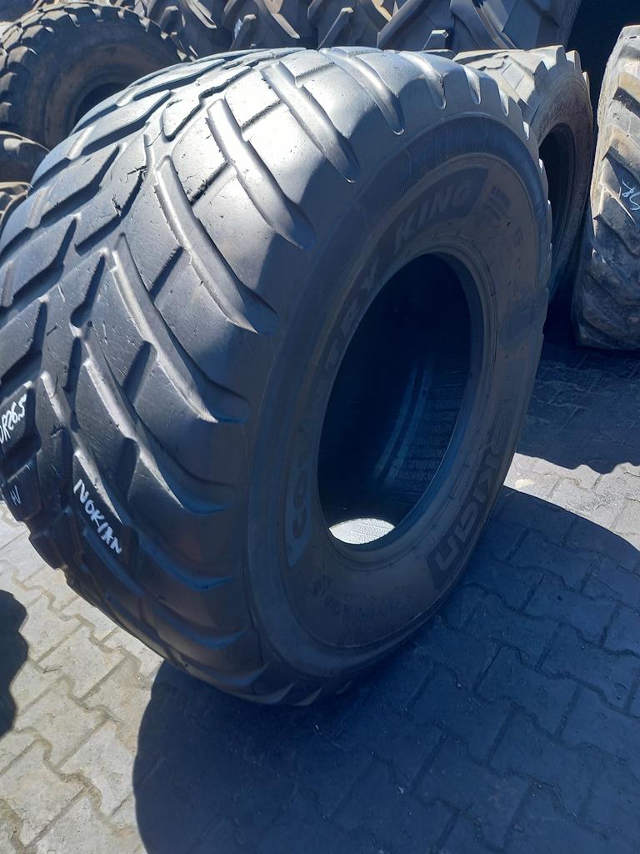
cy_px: 427
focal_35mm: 25
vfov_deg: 69.4
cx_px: 320
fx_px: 616
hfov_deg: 54.9
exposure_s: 1/143
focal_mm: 4.65
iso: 50
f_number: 1.8
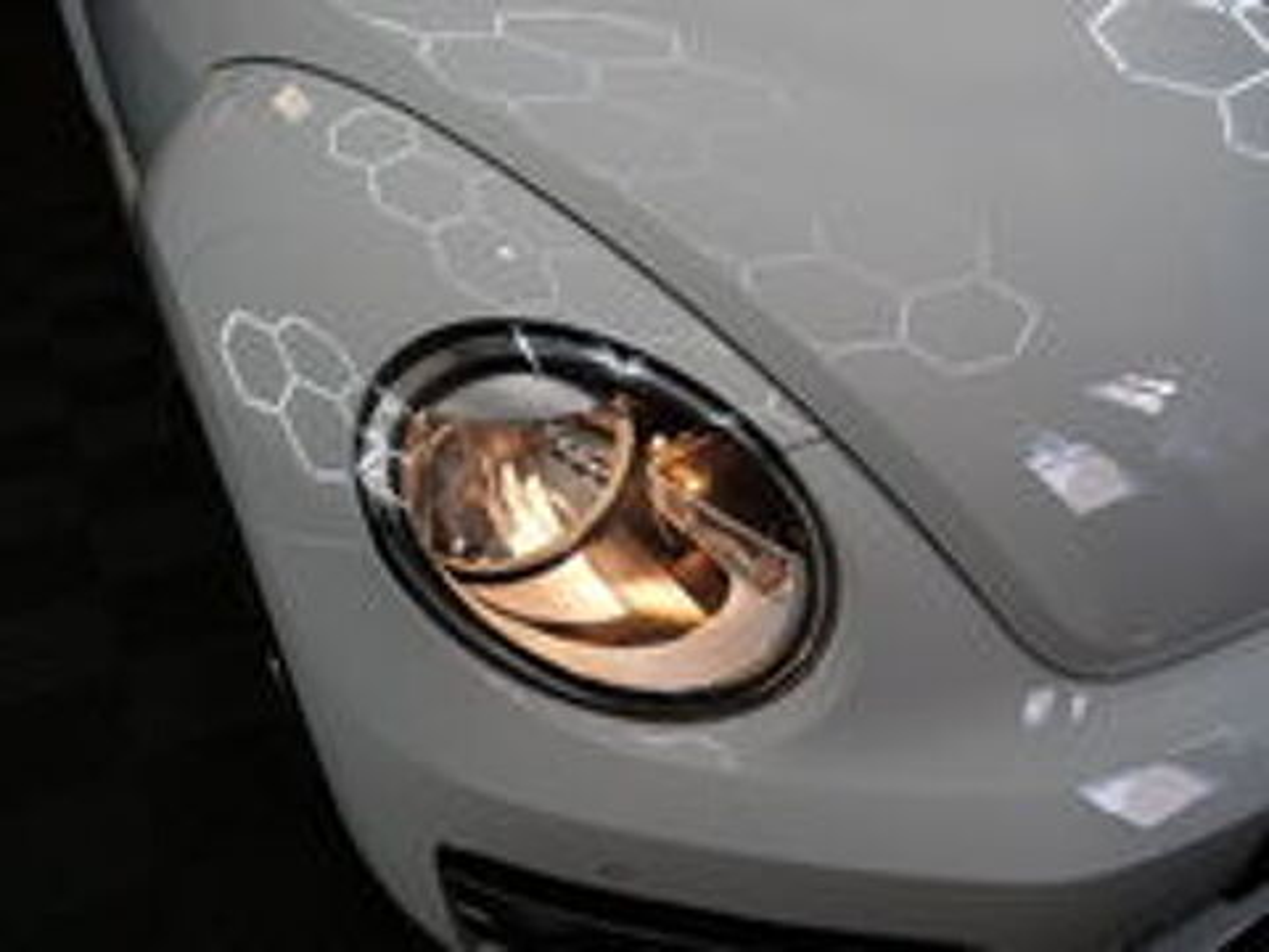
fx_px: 880
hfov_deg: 71.6
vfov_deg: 56.8
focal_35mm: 24
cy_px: 476
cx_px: 634
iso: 200
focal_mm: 12
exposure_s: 1/100
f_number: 3.9
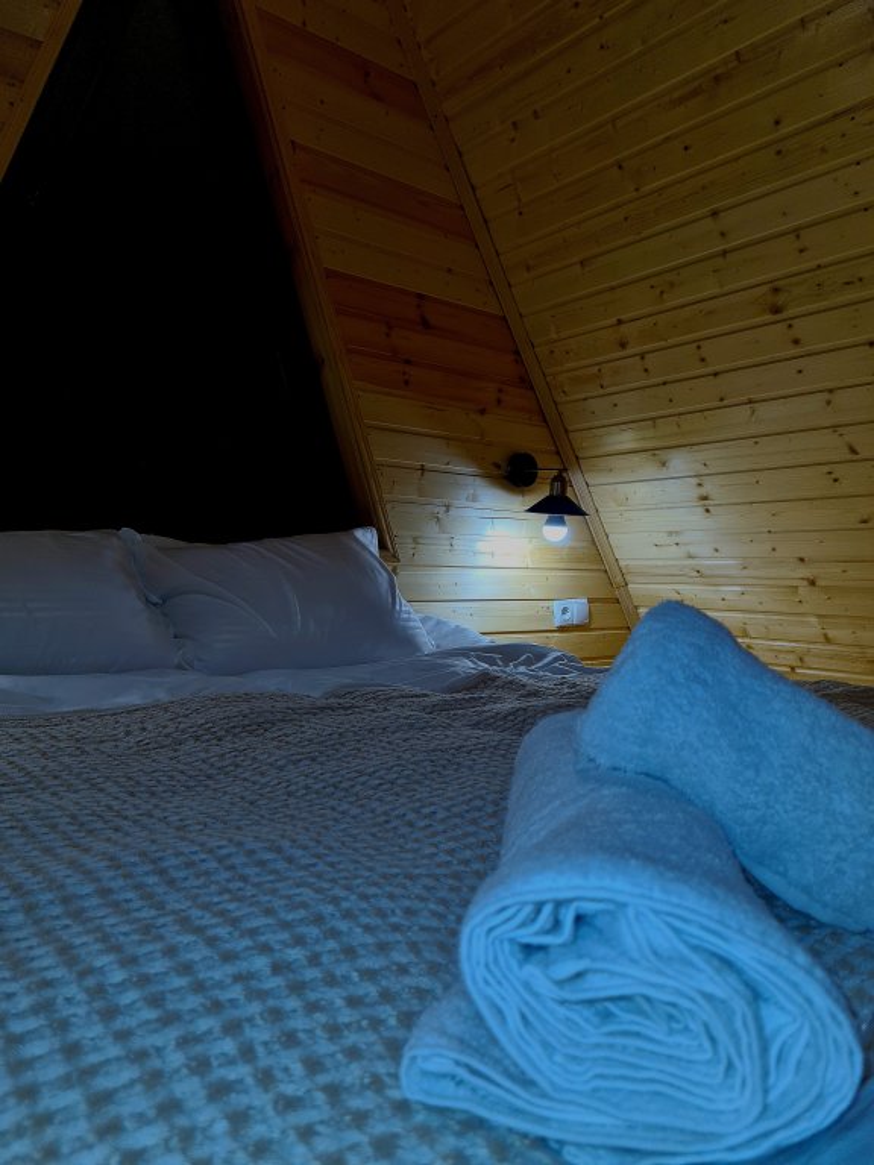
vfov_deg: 67.3
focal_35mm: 26
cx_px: 437
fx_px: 875
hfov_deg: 53.1
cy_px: 582
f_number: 1.8
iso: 50
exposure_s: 1/139
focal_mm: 5.4
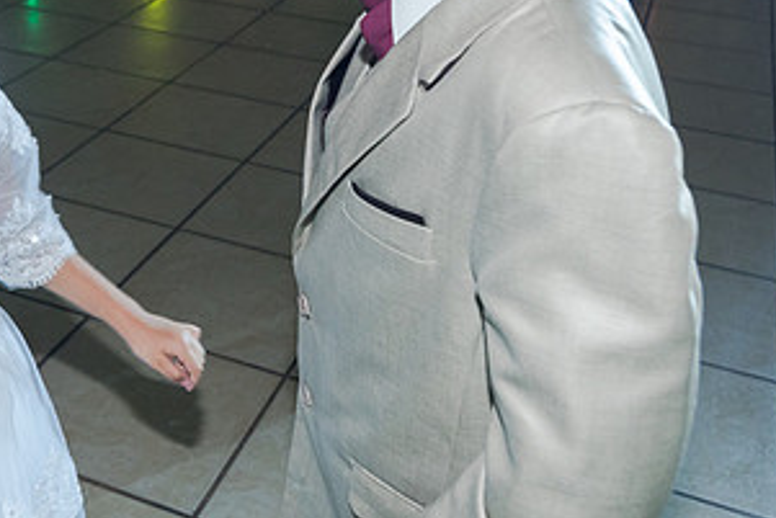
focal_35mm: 54
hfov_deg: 35.7
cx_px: 157
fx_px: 1165
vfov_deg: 24.5
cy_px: 68
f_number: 3.5
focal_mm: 28
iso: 1600
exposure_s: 1/125
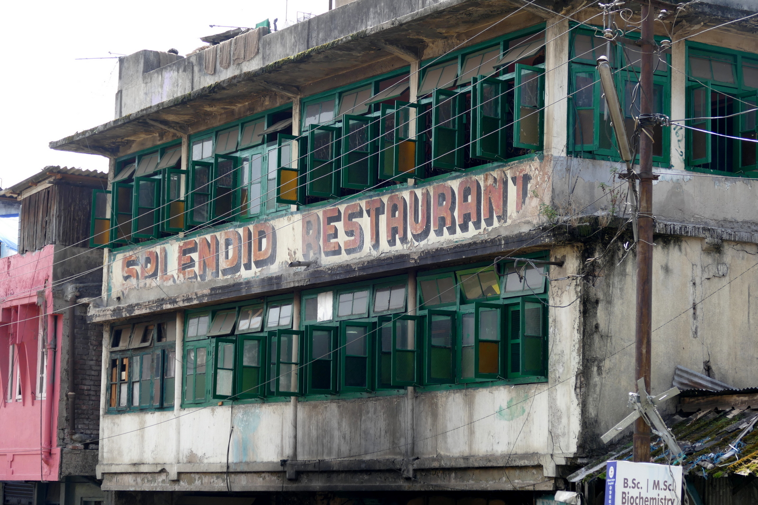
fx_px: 1979
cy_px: 252
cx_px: 379
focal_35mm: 94
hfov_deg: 21.7
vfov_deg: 14.6
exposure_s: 1/320
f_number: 3.8
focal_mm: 34.43
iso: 125
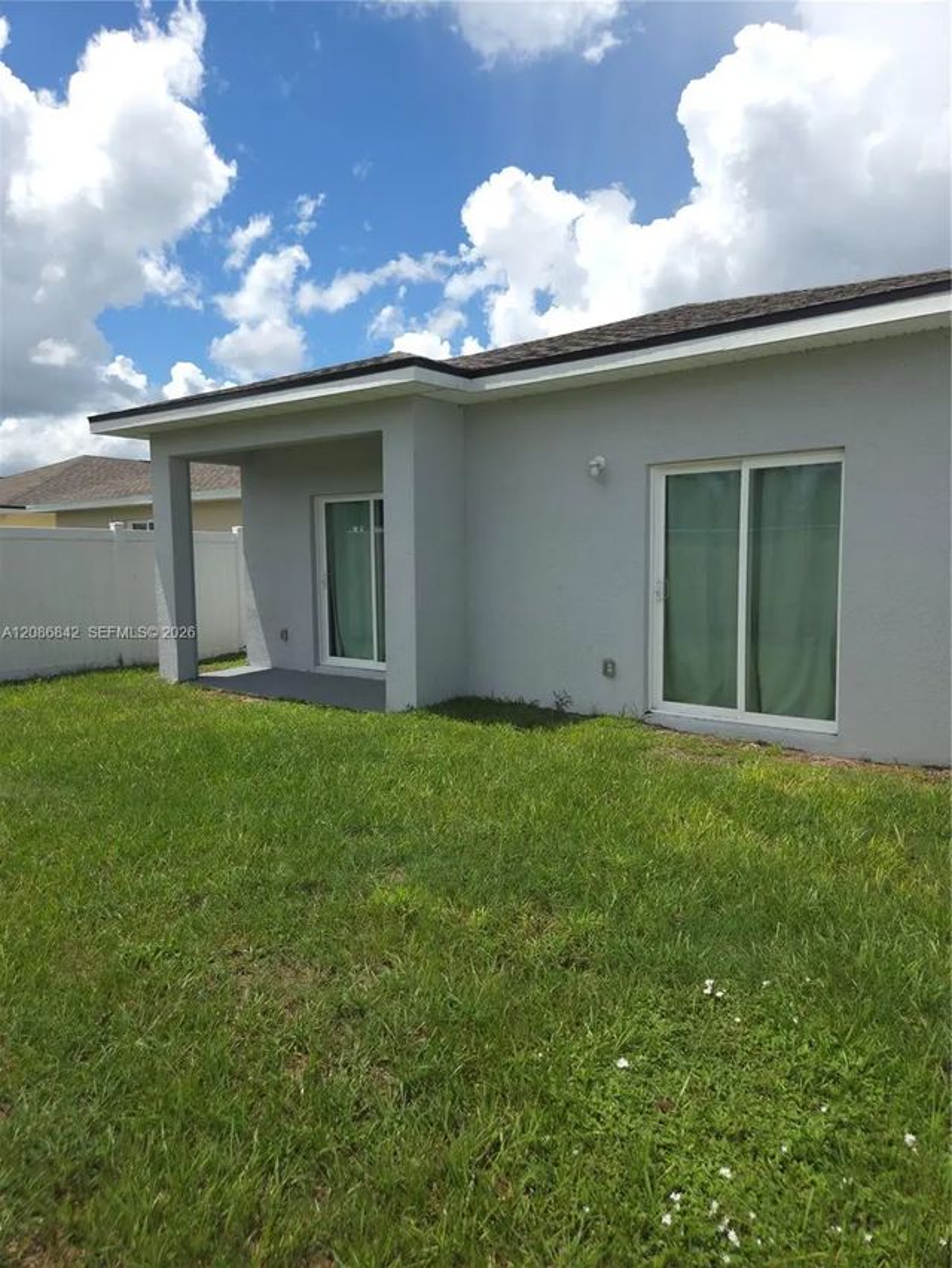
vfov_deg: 73.9
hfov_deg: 58.9
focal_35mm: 23
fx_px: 843
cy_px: 634
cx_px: 476
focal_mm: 5.4
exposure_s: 1/2648
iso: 50
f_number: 1.8
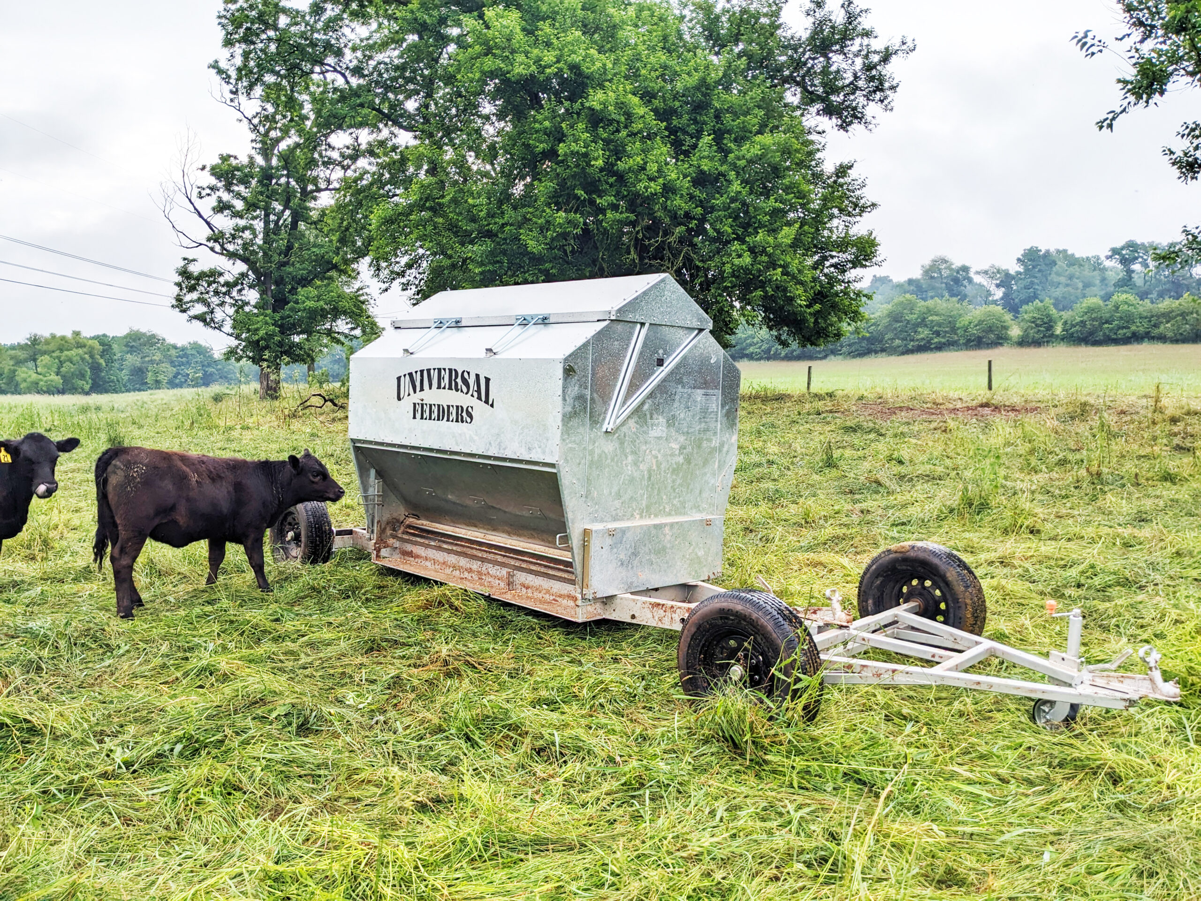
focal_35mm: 27
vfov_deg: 51.4
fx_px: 937
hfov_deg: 65.3
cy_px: 450
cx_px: 600
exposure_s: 1/1170
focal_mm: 4.38
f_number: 1.73
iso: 47
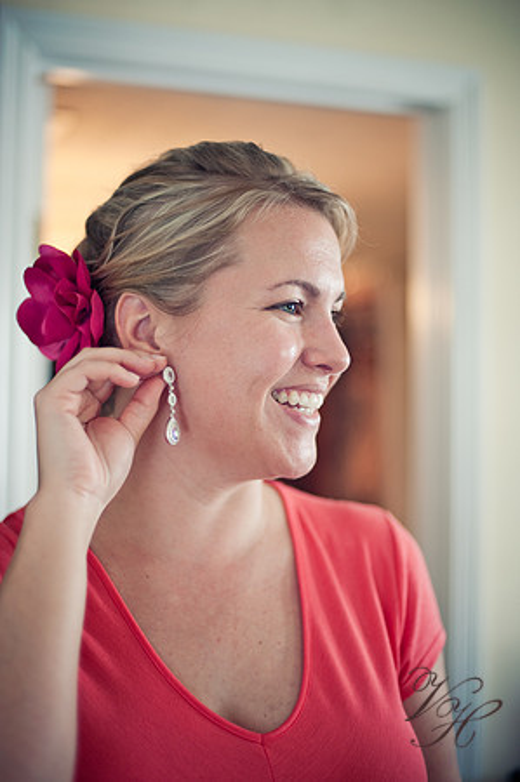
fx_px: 1086
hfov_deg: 26.9
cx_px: 260
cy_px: 391
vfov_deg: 39.6
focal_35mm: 50
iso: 320
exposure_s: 1/200
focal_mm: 50
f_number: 1.4
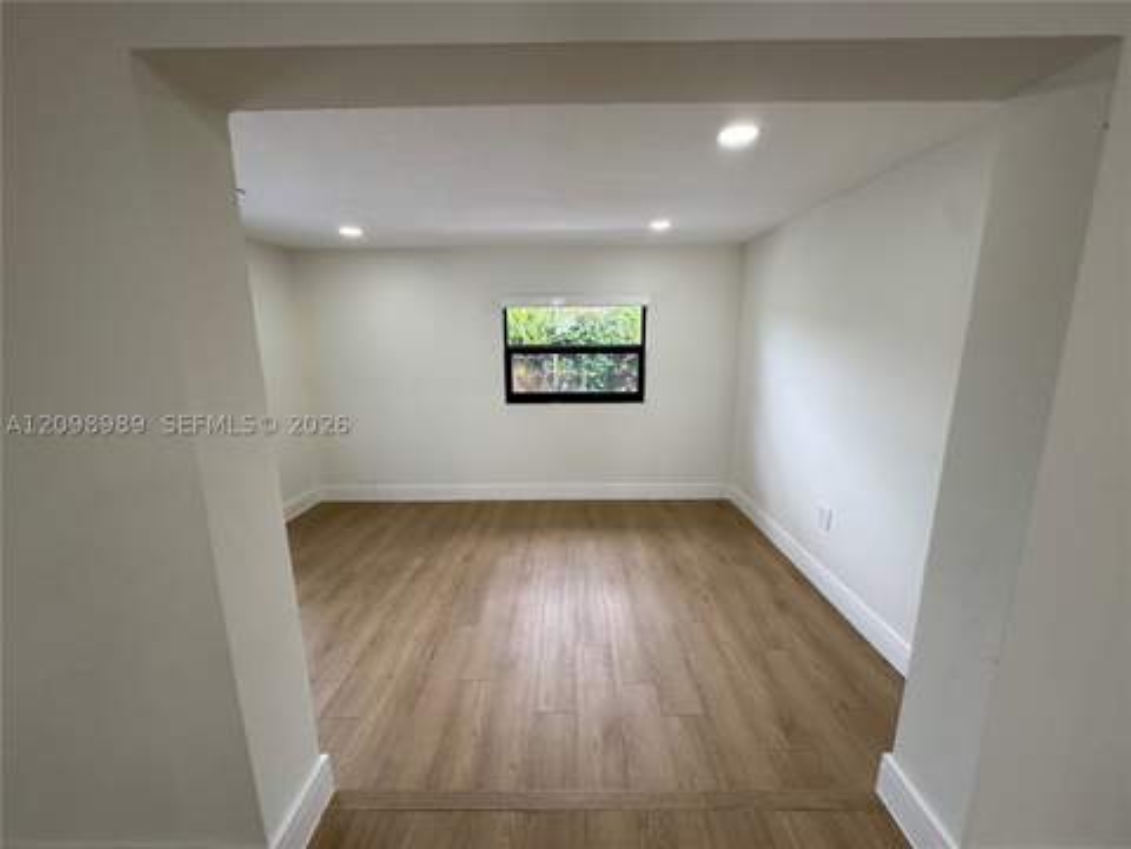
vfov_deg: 85.7
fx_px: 457
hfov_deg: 102.1
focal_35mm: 14
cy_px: 424
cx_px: 566
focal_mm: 2.22
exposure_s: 1/99
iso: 64
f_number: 2.2
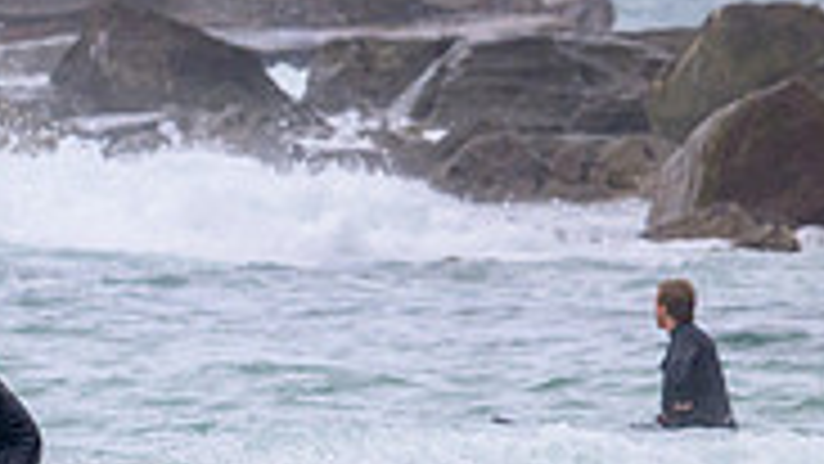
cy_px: 664
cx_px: -162
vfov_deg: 0.9
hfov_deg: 1.5
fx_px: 31183
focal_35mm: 1427
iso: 800
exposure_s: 1/1250
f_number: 11
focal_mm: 430
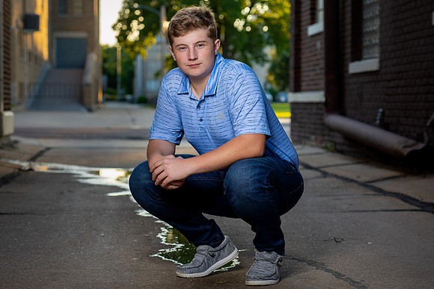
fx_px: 844
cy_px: 144
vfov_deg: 19.5
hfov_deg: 28.8
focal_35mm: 70
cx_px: 217
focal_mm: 70
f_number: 3.5
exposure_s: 1/160
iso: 160
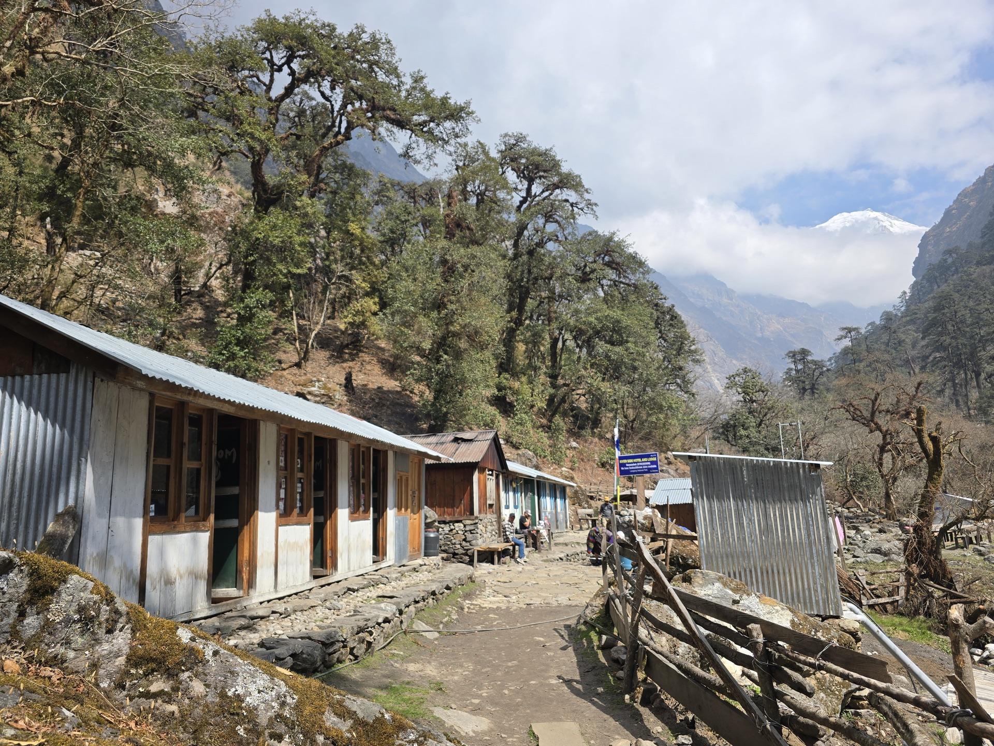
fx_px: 660
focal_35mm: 23
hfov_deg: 73.9
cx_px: 497
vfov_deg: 58.9
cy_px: 373
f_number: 1.7
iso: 12
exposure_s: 1/655
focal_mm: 6.3
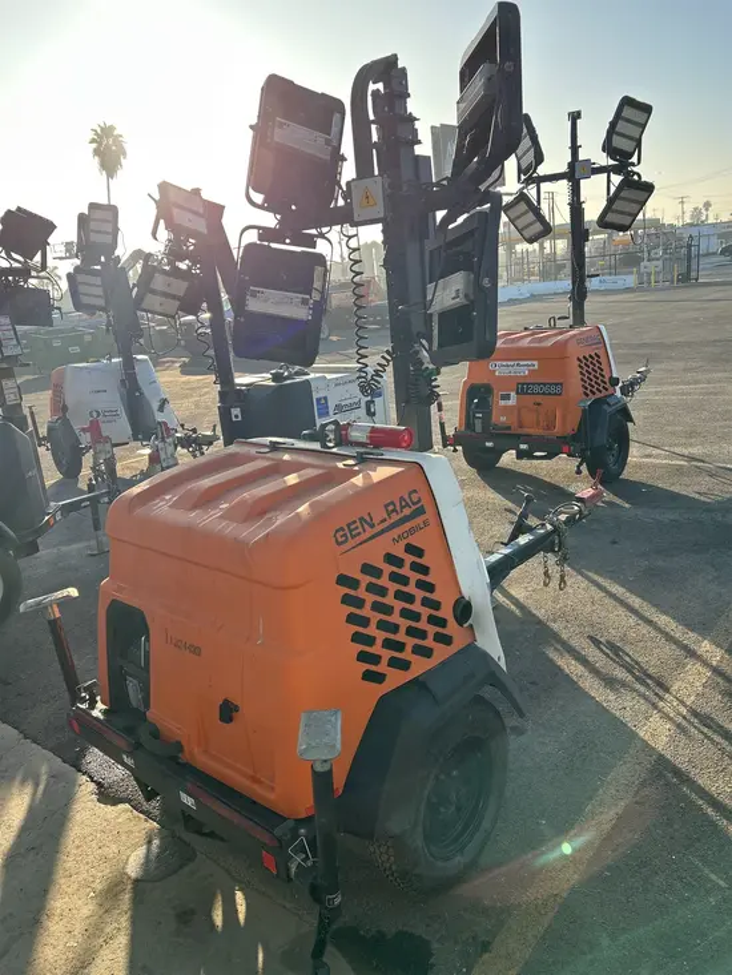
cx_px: 366
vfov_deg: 67.3
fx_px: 733
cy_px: 488
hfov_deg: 53.1
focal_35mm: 26
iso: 50
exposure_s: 1/1511
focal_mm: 5.7
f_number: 1.5
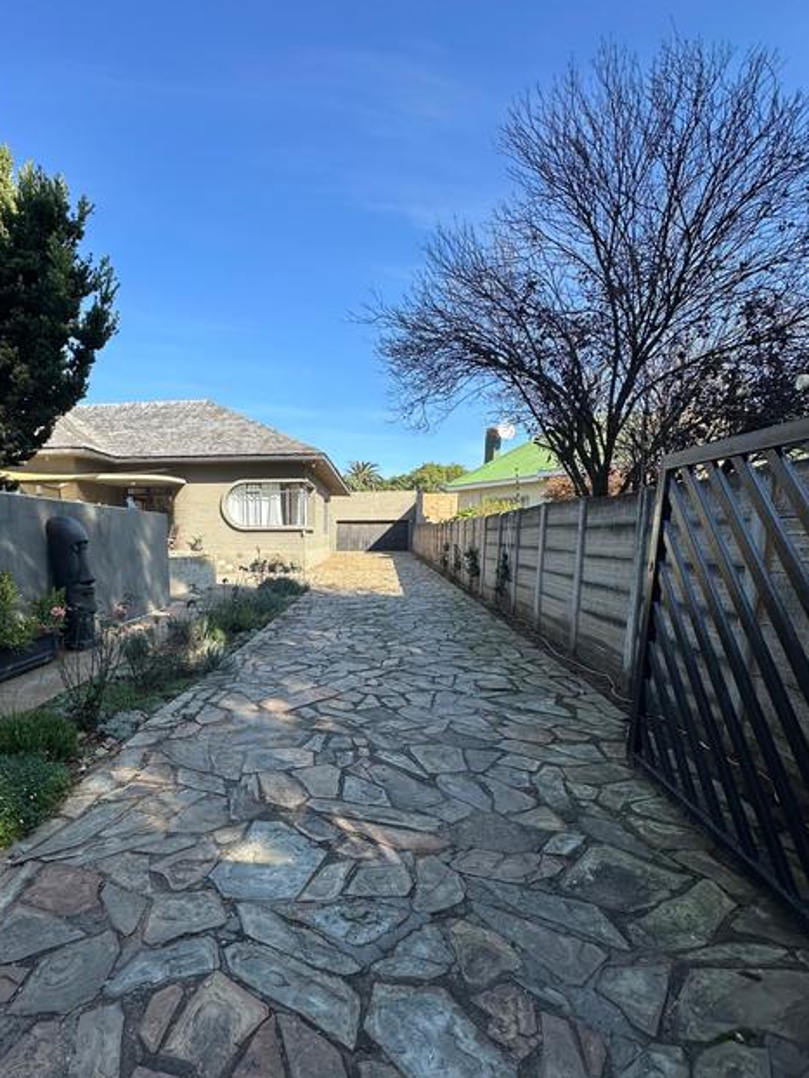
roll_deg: -0.6
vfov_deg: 87.0
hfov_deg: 70.6
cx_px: 308
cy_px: 627
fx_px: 561
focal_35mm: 18
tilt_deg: -7.9
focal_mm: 2.22
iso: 40
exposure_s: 1/703
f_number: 2.2
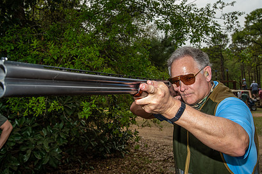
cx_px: 124
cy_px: 73
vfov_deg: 35.8
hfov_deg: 51.9
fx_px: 269
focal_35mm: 37
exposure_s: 1/250
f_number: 8
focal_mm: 26
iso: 125
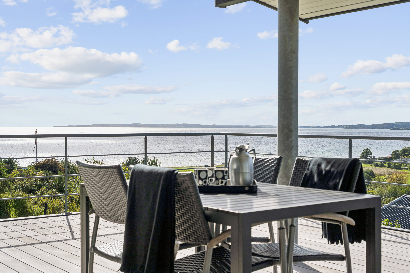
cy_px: 136
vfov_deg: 27.0
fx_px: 569
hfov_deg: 39.6
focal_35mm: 50
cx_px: 205
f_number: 8
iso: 200
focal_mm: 50
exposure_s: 1/800
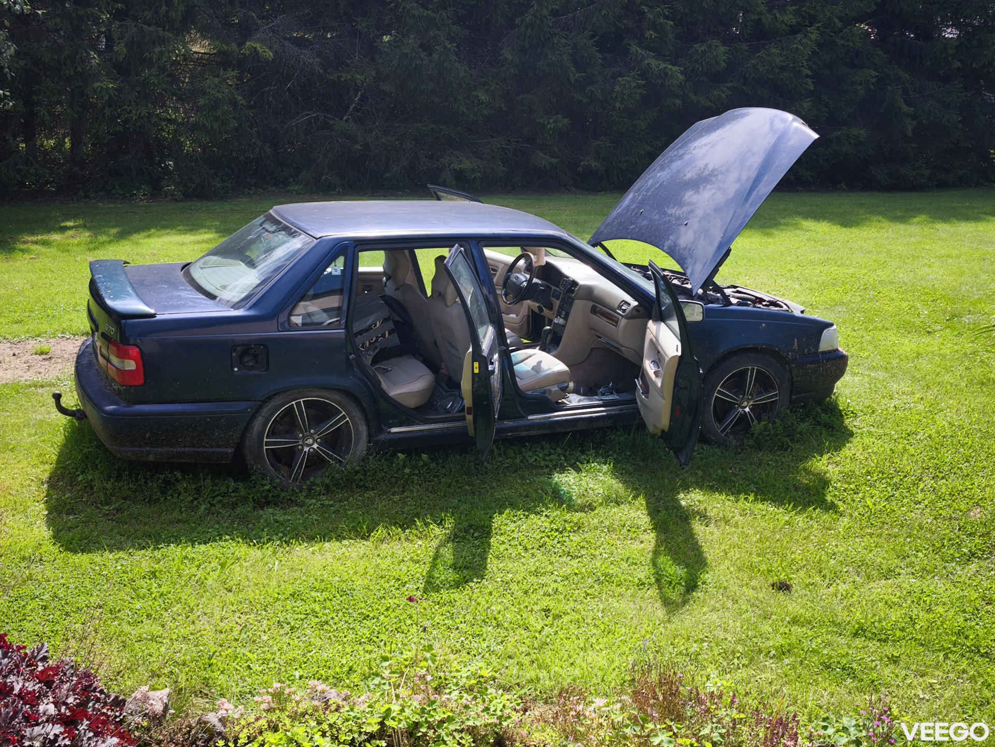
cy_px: 374
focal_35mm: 39
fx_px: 1121
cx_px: 498
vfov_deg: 36.8
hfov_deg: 47.9
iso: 50
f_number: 1.6
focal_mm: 6.57
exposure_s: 1/1158
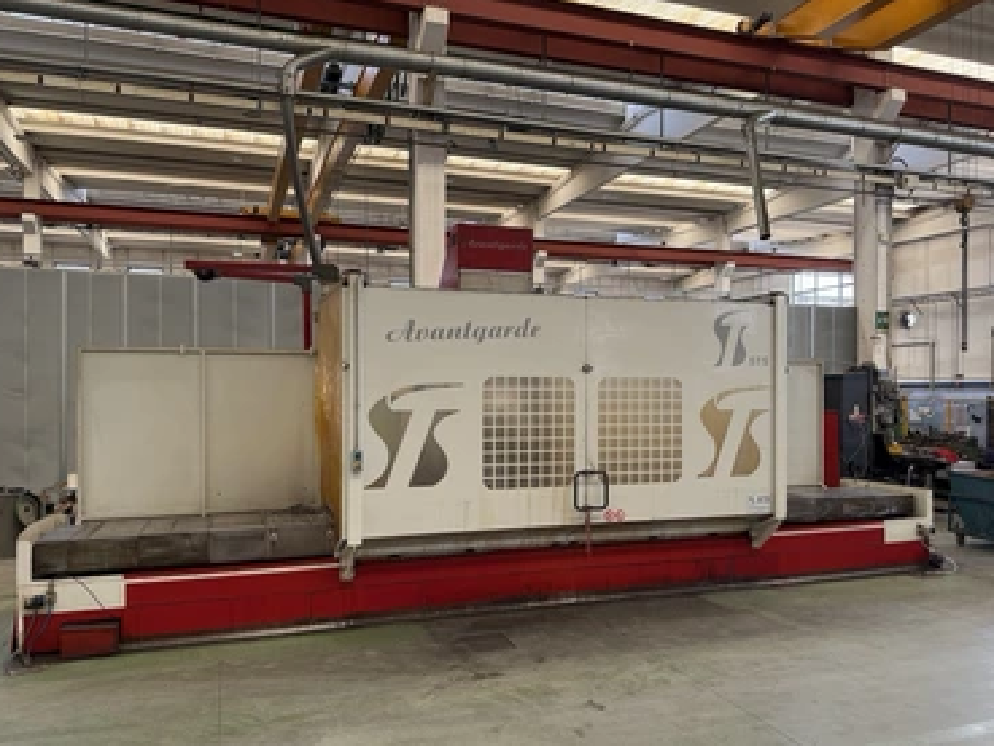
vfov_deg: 53.1
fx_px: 747
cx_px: 498
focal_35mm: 26
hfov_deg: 67.3
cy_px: 396
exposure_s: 1/121
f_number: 1.78
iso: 100
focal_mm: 6.76
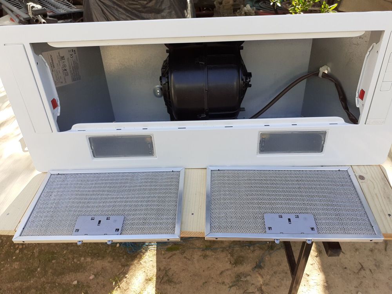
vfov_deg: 51.4
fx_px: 306
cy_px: 147
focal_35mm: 27
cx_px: 196
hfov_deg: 65.3
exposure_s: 1/283
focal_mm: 3.6
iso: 40
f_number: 1.9
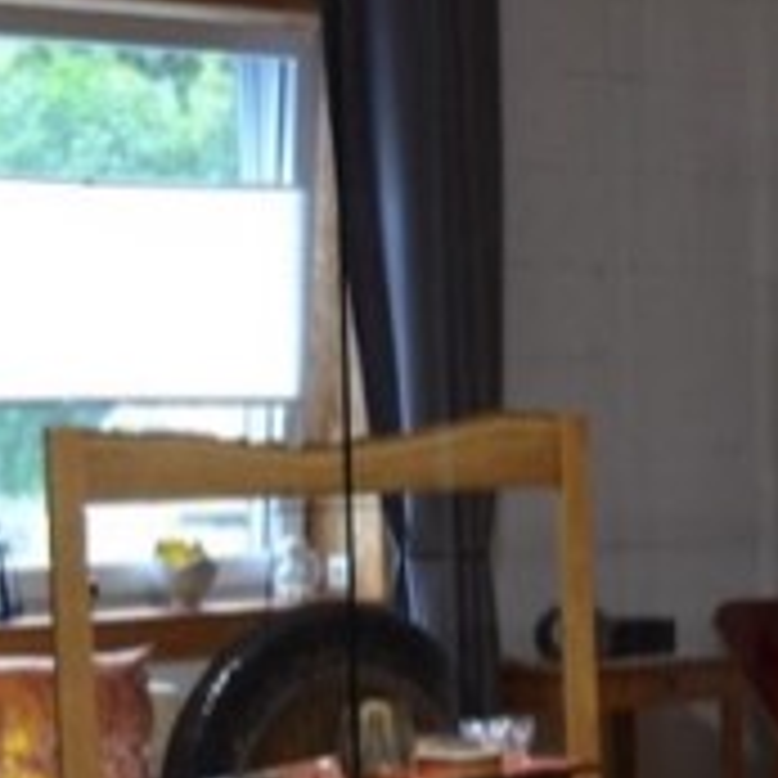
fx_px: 3712
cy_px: 623
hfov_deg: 10.5
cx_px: 1799
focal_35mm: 146
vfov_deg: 11.9
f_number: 4
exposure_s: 1/15
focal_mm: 22
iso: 900
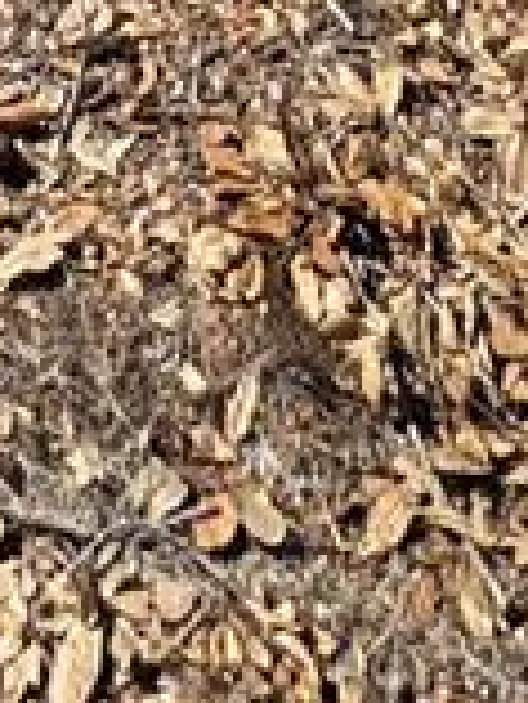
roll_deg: +1.4
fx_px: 2173
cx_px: -58
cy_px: -1836
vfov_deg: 9.2
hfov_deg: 13.6
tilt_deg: -0.3
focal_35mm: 107
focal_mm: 2.22
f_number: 2.2
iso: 40
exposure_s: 1/1449
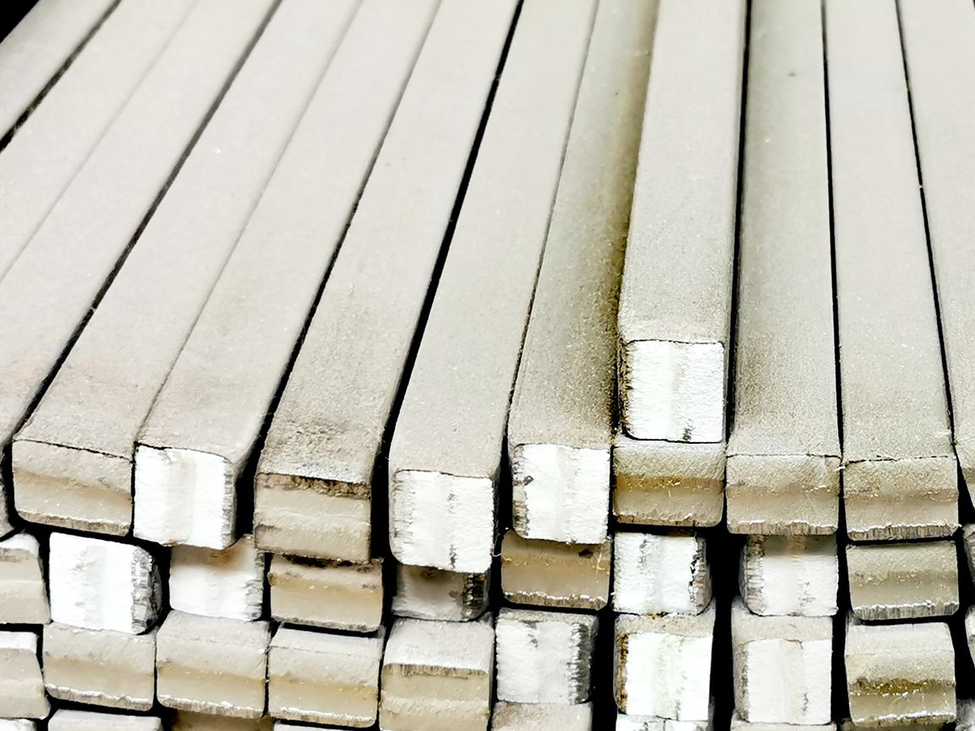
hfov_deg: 28.0
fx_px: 1915
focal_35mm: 68
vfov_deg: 21.6
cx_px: 782
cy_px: 448
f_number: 1.6
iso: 125
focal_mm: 5.56
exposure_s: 1/50
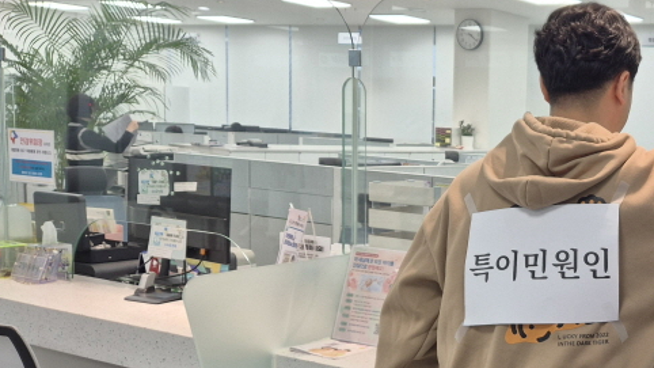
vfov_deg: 23.0
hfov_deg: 36.4
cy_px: 239
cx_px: 634
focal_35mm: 52
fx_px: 902
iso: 50
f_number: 1.8
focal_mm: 5.4
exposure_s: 1/120
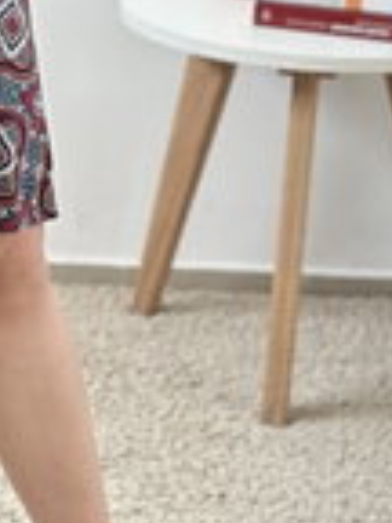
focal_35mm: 178
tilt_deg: -21.3
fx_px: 2688
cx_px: -149
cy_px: -82
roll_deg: -2.2
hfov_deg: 8.2
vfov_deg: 10.9
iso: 500
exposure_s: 1/40
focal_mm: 6.86
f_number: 1.78
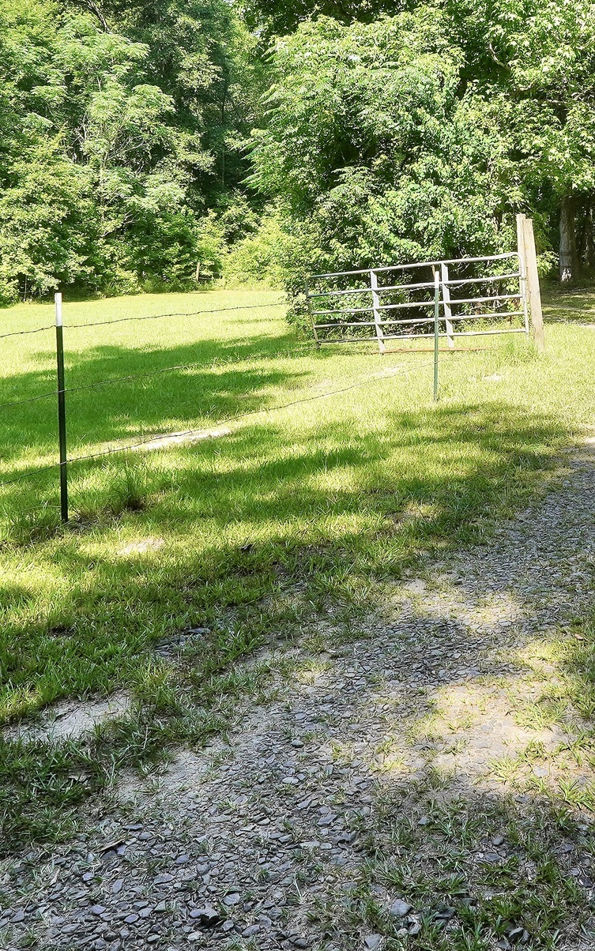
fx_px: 1011
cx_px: 499
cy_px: 230
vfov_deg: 48.3
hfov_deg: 31.7
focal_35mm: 39
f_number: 8
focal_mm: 10
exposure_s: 1/100
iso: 100
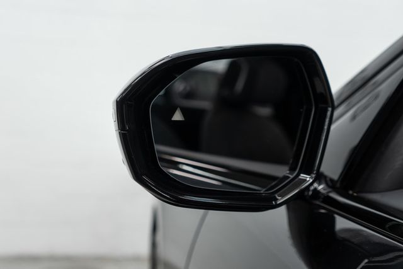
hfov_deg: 46.4
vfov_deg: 31.9
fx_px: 470
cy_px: 134
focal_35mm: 42
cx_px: 202
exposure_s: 1/40
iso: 200
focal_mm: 28
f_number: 3.2
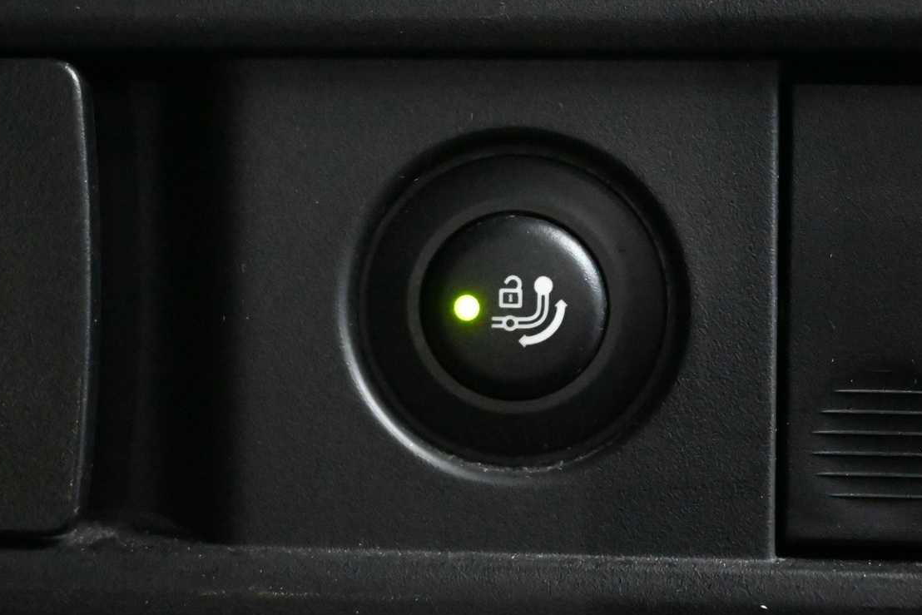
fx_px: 1965
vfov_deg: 17.8
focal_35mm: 77
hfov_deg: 26.4
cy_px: 296
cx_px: 488
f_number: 5.3
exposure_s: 1/60
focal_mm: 35
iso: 18000
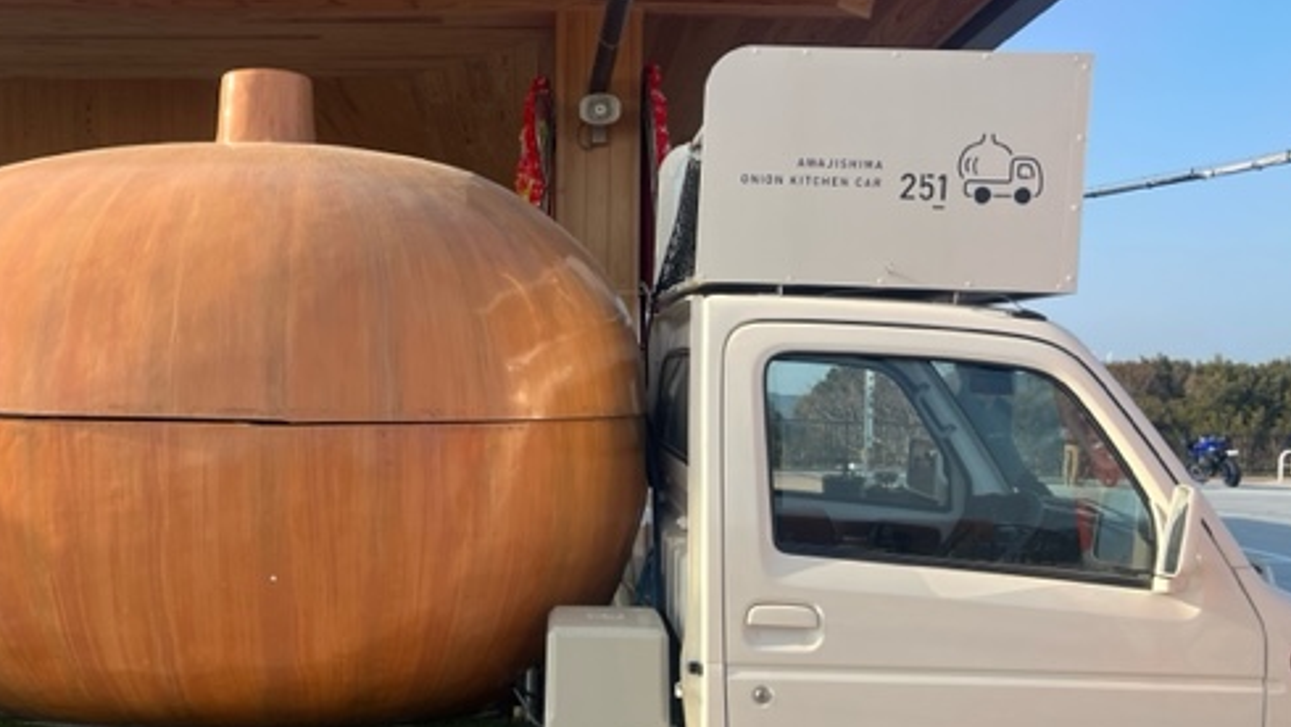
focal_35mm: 37
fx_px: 1267
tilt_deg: -1.0
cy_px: 448
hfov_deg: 53.4
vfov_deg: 31.9
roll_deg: +0.6
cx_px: 487
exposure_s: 1/1992
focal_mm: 5.1
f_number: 1.6
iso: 50
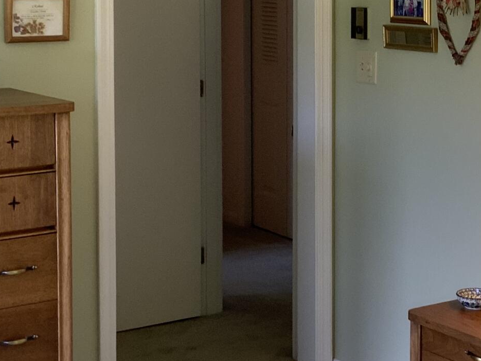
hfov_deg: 20.8
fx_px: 1293
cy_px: 66
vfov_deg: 15.8
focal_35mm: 93
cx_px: 403
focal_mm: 3
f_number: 1.8
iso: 50
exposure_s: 1/122
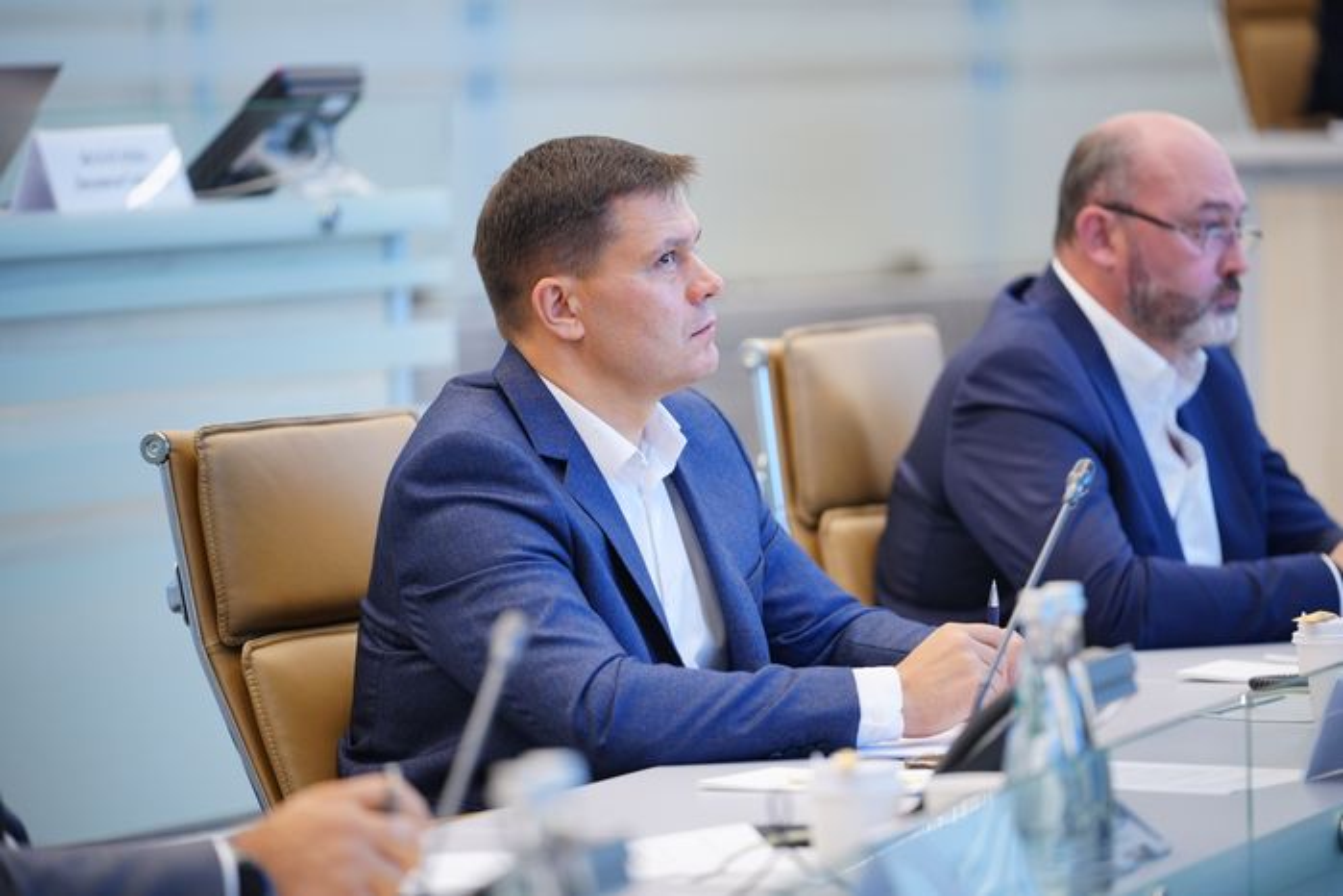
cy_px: 448
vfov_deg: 6.9
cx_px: 672
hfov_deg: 10.3
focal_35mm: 200
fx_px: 7461
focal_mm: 200
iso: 1250
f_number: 2.8
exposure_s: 1/125
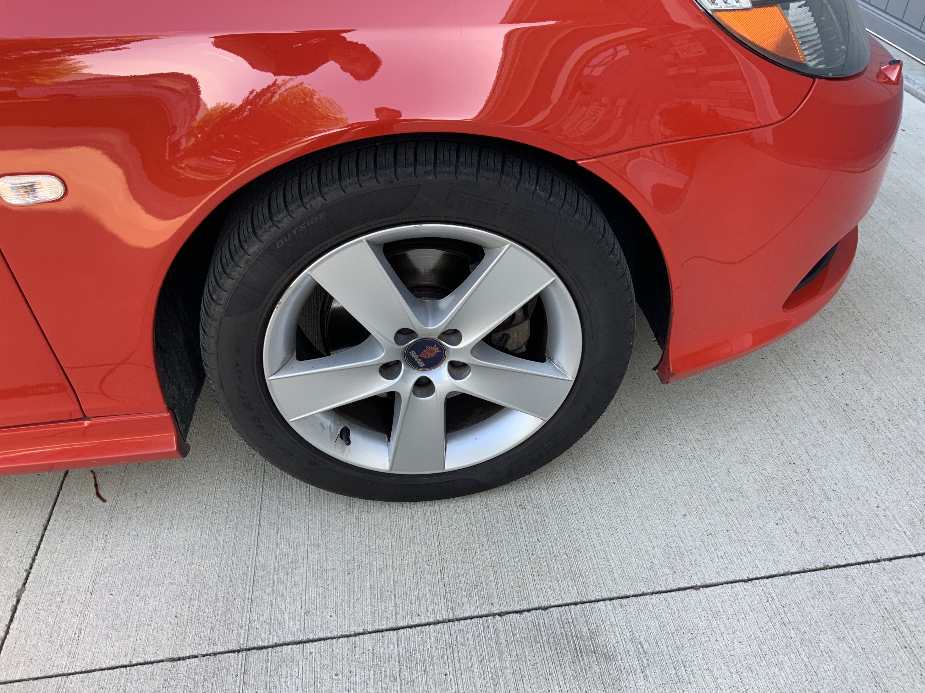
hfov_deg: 61.7
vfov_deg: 48.2
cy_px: 346
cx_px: 462
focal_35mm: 29
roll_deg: -0.1
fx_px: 775
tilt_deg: -38.2
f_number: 1.8
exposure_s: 1/122
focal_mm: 3
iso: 40
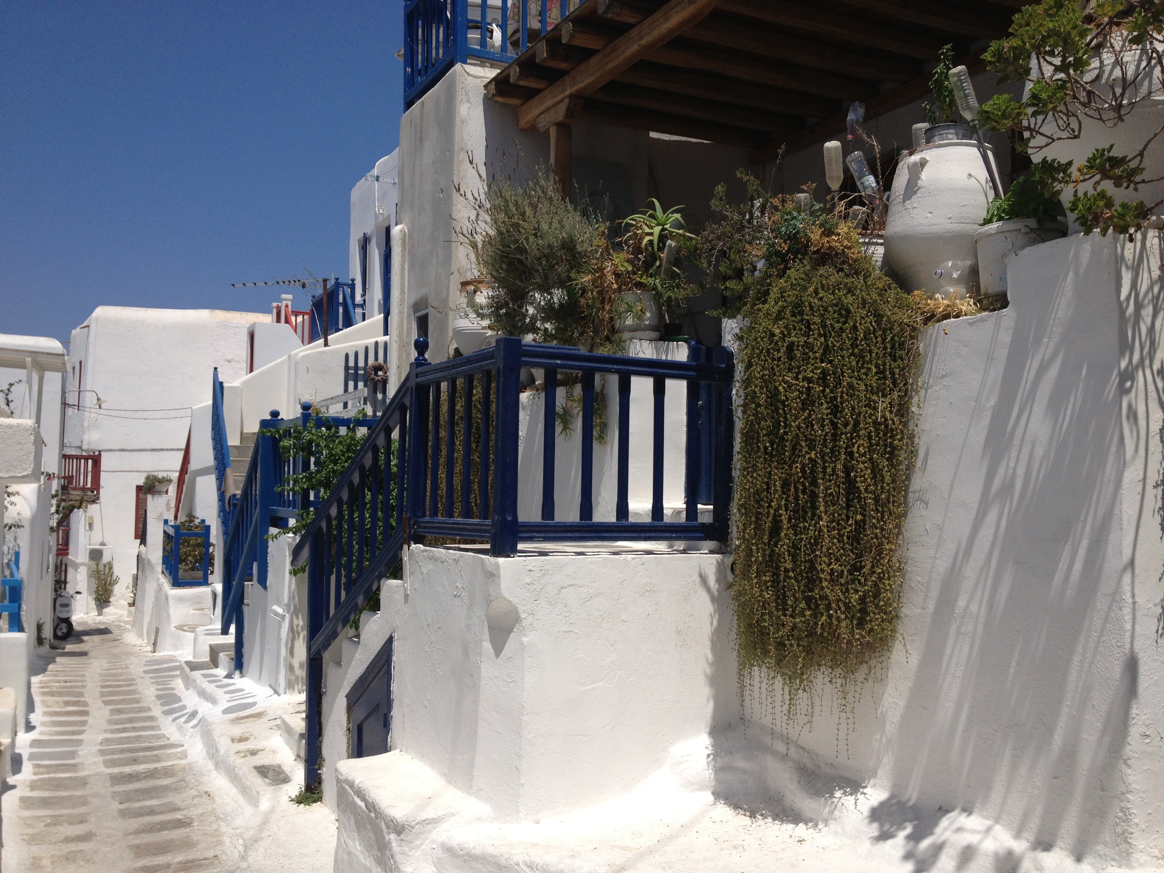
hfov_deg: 52.6
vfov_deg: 40.7
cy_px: 436
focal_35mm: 35
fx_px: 1177
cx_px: 582
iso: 50
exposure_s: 1/3247
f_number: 2.4
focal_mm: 4.28
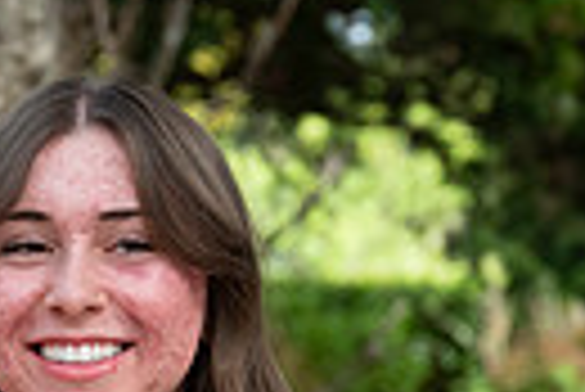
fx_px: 6767
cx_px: -198
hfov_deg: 4.9
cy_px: 696
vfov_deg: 3.3
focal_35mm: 416
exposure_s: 1/1000
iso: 1250
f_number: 7.1
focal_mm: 93
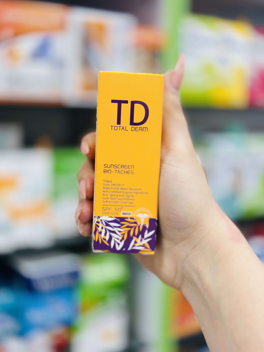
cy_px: 176
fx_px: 488
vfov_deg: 39.7
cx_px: 132
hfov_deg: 30.3
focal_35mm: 48
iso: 80
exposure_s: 1/100
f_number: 1.78
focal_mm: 6.86
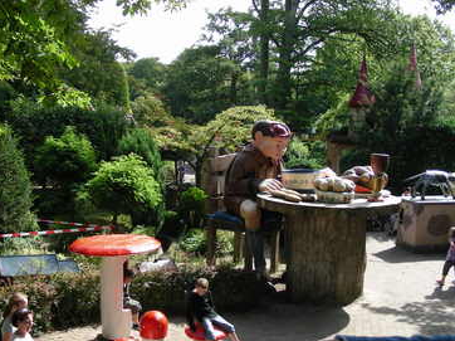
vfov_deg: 34.3
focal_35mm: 42
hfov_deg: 44.8
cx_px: 225
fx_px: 552
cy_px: 159
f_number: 4
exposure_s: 1/141
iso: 50
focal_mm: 6.3
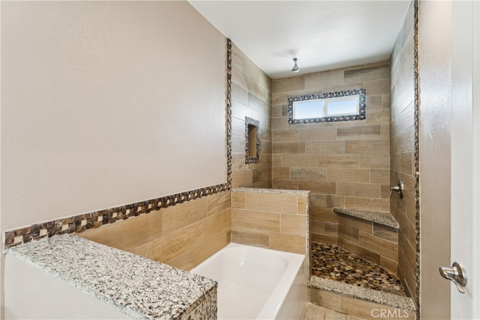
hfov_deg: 94.3
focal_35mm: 17
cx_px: 240
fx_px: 223
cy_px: 160
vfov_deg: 71.4
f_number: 13
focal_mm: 16.7
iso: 100
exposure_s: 1.6
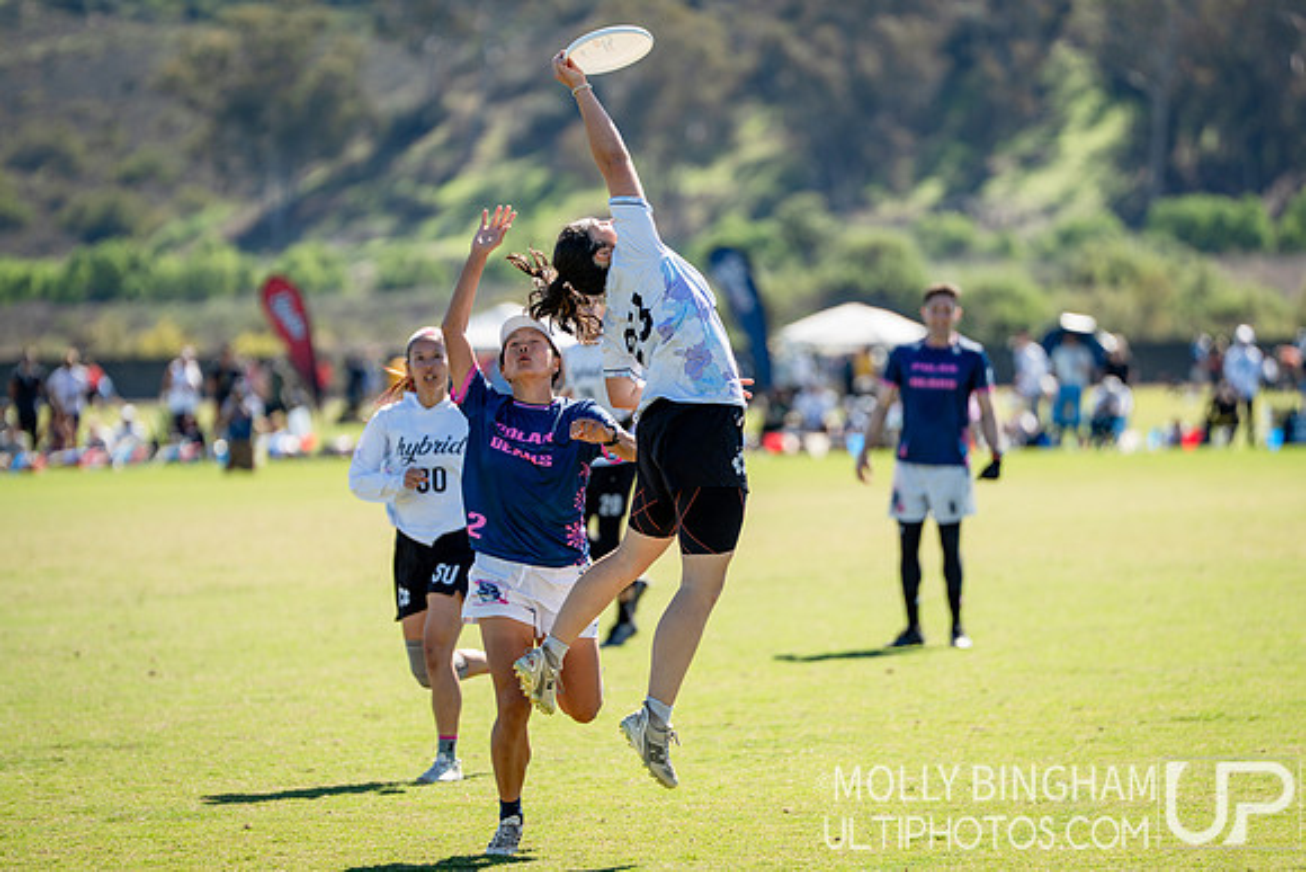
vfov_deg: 6.0
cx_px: 748
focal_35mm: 229
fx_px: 8314
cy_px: 482
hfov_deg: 9.0
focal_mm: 200
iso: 160
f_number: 2.8
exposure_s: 1/2000
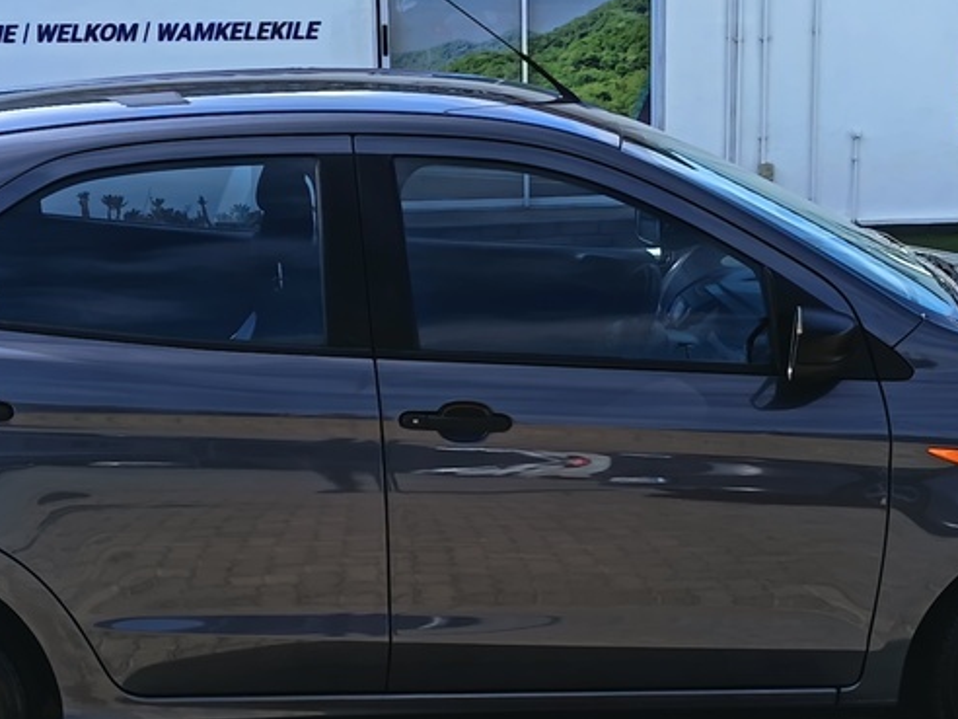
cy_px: 452
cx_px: 473
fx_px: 2131
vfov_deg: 19.1
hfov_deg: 25.3
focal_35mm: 77
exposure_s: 1/565
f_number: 1.75
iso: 100
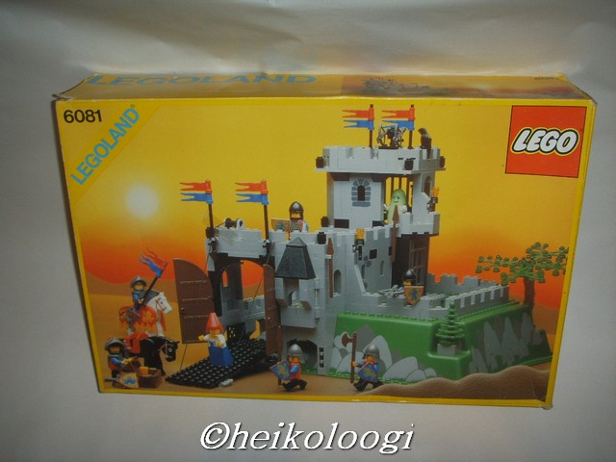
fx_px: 694
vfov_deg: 36.8
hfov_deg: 47.9
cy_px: 231
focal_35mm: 39
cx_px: 308
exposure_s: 1/45
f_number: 3.5
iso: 100
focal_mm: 6.6
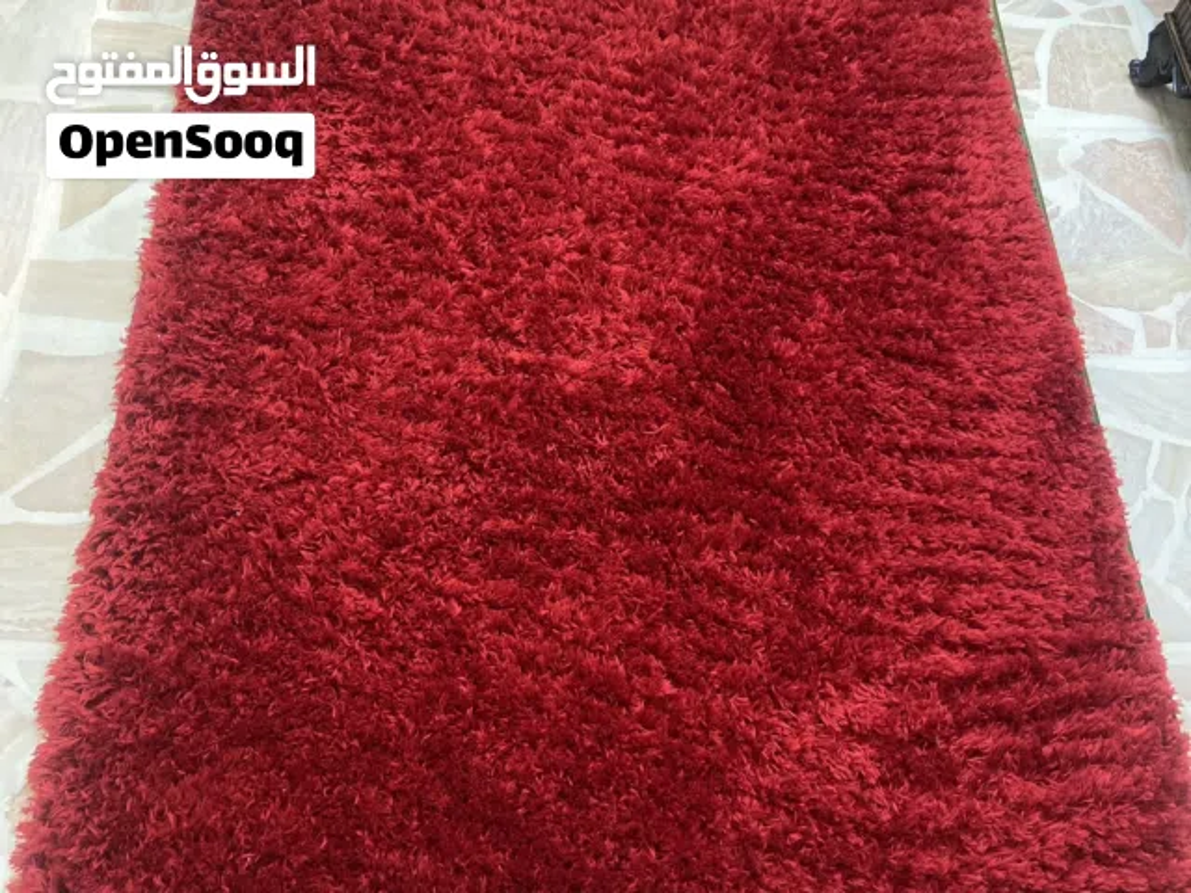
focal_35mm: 26
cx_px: 596
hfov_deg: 67.3
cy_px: 446
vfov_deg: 53.1
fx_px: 895
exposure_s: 1/50
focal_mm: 4.25
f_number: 1.8
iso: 400
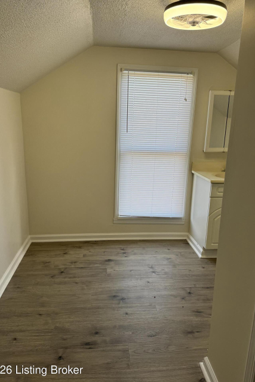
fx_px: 276
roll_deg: -0.7
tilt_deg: -14.5
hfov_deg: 49.6
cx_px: 127
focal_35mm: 26
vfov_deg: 69.4
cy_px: 189
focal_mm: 6.76
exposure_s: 1/144
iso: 64
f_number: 1.78
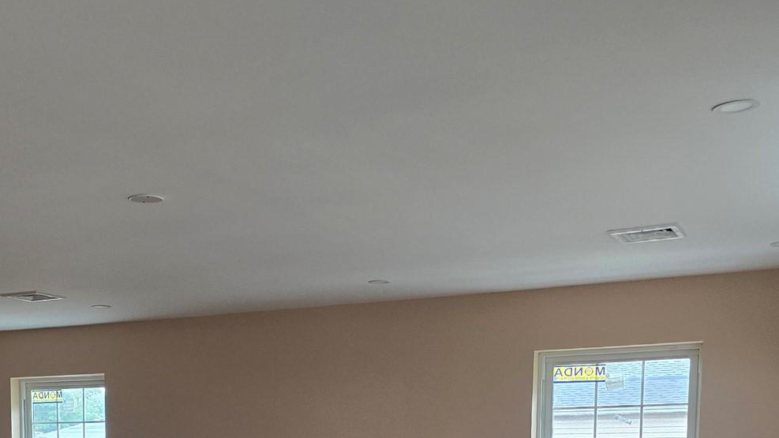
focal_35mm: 52
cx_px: 222
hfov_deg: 39.1
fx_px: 1074
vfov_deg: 21.2
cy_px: 547
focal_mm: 6.3
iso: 200
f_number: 1.7
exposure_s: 1/120
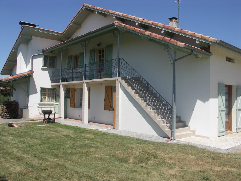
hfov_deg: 58.4
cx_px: 120
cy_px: 90
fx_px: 216
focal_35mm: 31
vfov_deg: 45.4
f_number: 6.3
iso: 50
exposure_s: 1/250
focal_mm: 8.2
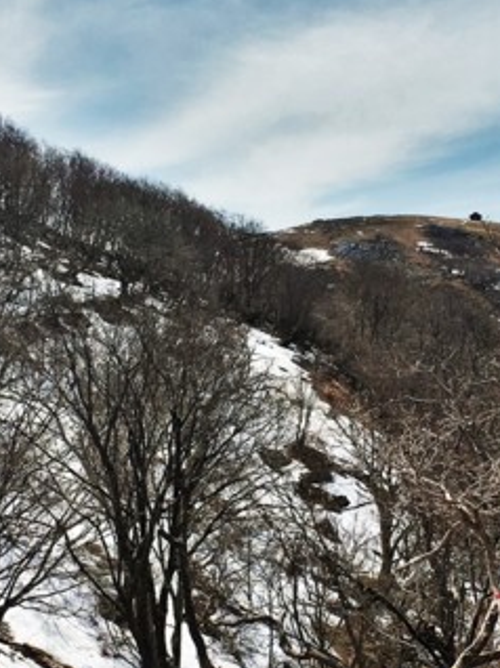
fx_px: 1408
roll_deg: +1.8
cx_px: 288
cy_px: 431
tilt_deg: -2.2
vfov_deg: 26.6
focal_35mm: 73
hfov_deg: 20.1
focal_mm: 4.15
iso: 25
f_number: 2.2
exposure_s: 1/2747
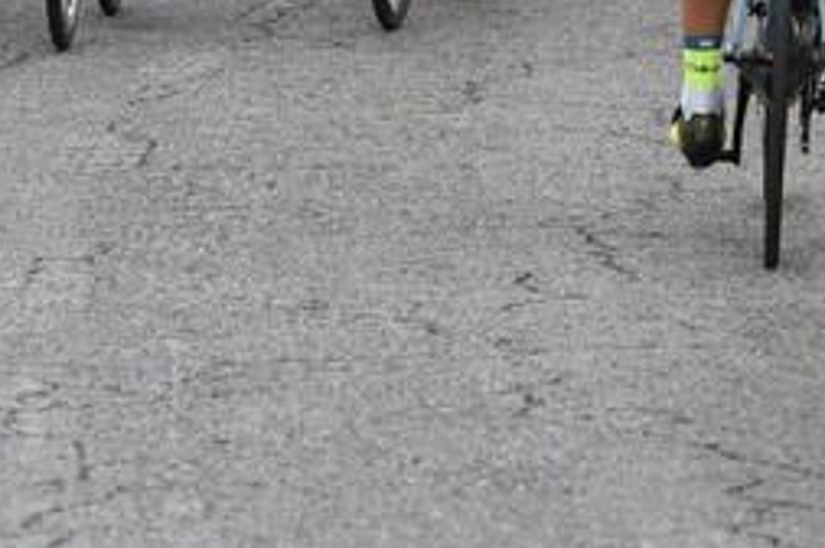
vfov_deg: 3.0
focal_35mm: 454
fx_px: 10391
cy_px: -439
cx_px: 538
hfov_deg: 4.5
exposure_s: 1/800
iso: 1000
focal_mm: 112
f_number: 5
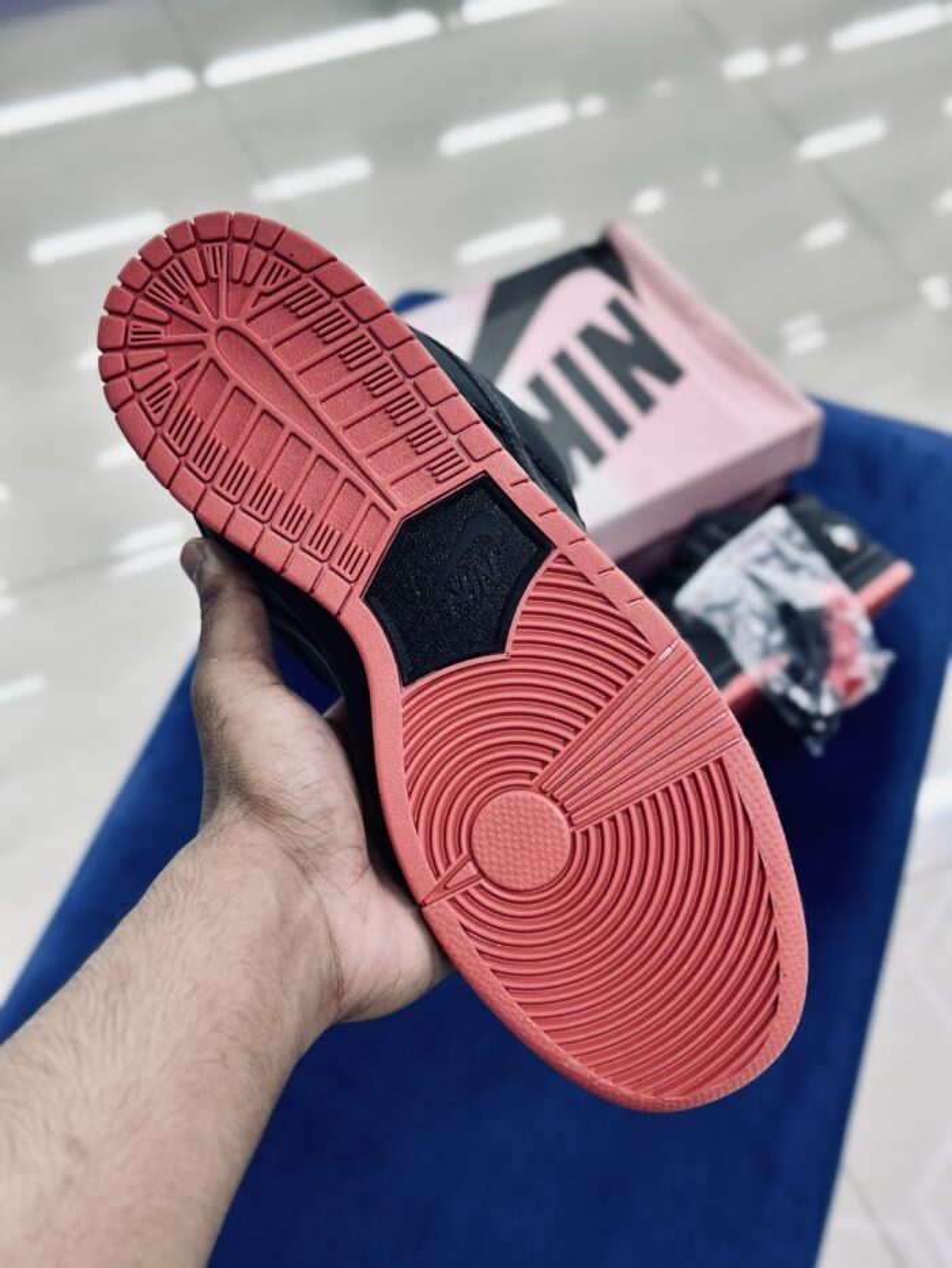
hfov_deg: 30.3
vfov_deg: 39.7
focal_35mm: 48
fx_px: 1760
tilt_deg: -54.7
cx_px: 476
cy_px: 634
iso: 80
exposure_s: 1/100
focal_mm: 6.86
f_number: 1.78
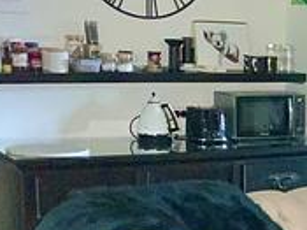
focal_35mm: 103
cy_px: 238
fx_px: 913
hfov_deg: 18.2
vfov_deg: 14.1
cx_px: 363
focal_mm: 3
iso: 160
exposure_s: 1/30
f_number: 1.8
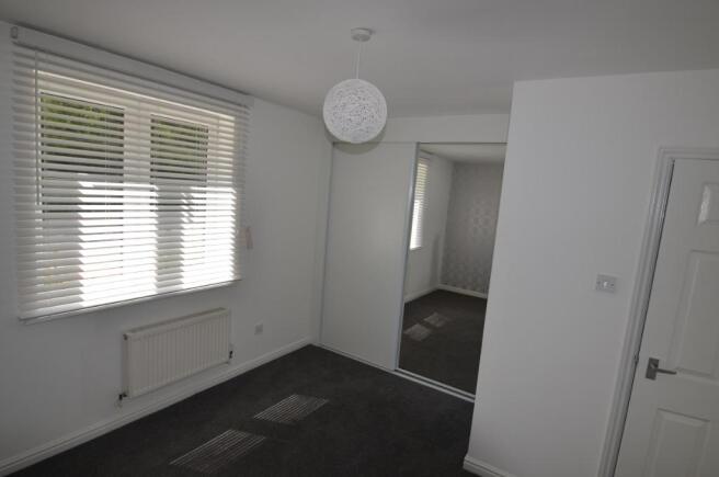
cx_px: 360
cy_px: 238
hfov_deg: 90.1
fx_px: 359
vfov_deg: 67.2
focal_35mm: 18
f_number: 5.6
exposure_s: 1/200
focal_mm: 12
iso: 100
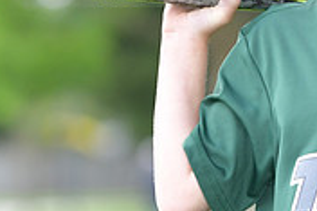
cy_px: -46
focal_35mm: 643
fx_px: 5657
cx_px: 326
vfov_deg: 2.1
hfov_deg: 3.2
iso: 500
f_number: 4
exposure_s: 1/1250
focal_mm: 130
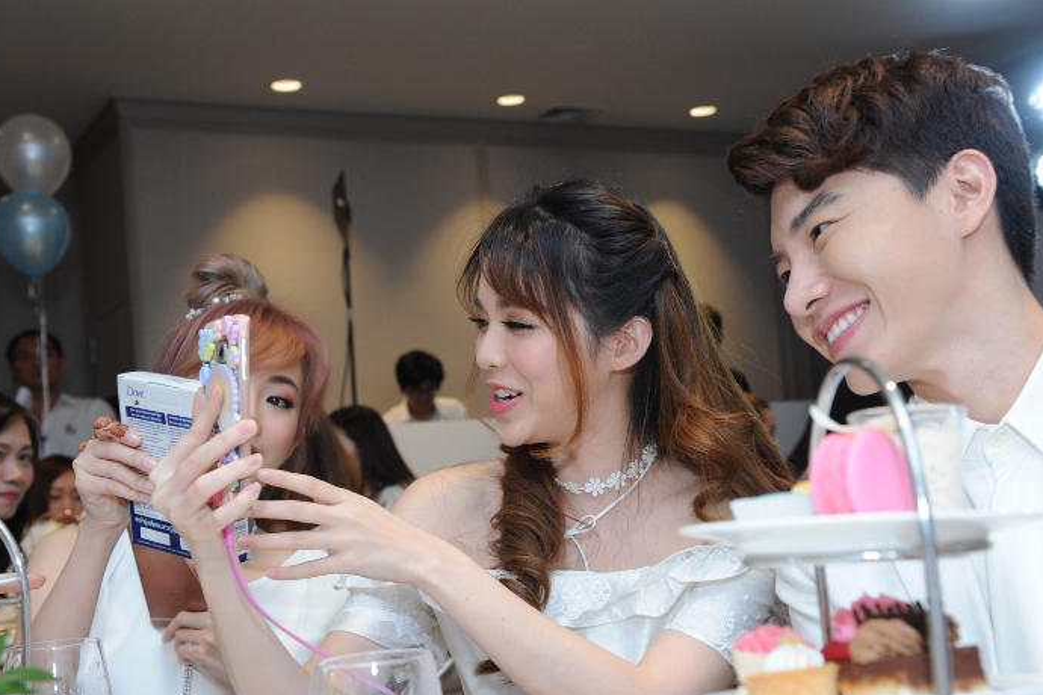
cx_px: 562
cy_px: 377
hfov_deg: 38.9
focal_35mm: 51
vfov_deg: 26.5
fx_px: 1477
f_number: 5.6
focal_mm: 44
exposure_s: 1/125
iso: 1250
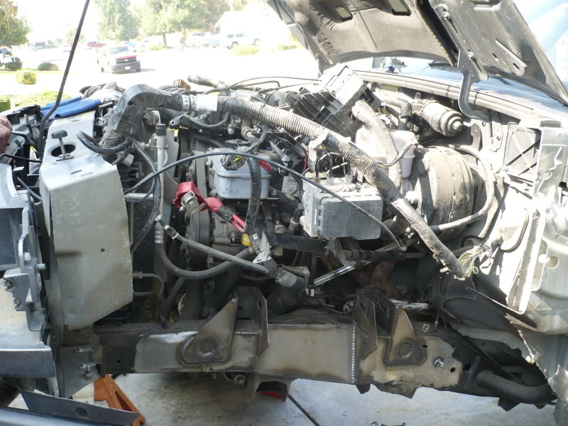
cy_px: 213
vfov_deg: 40.7
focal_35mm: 35
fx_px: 574
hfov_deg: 52.6
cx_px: 284
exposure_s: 1/125
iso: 100
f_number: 2.8
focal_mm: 5.8
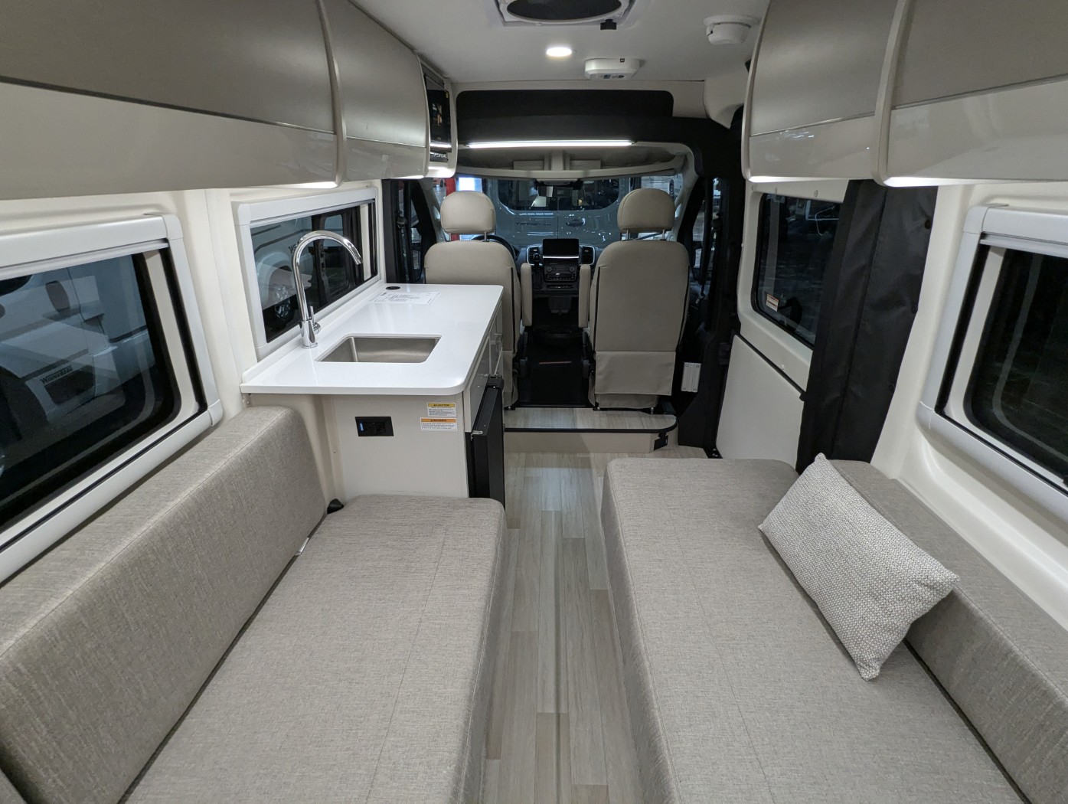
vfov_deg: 78.2
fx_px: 494
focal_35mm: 16
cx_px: 534
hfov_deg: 94.4
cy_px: 402
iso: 238
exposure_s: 1/210
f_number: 2.2
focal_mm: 2.35
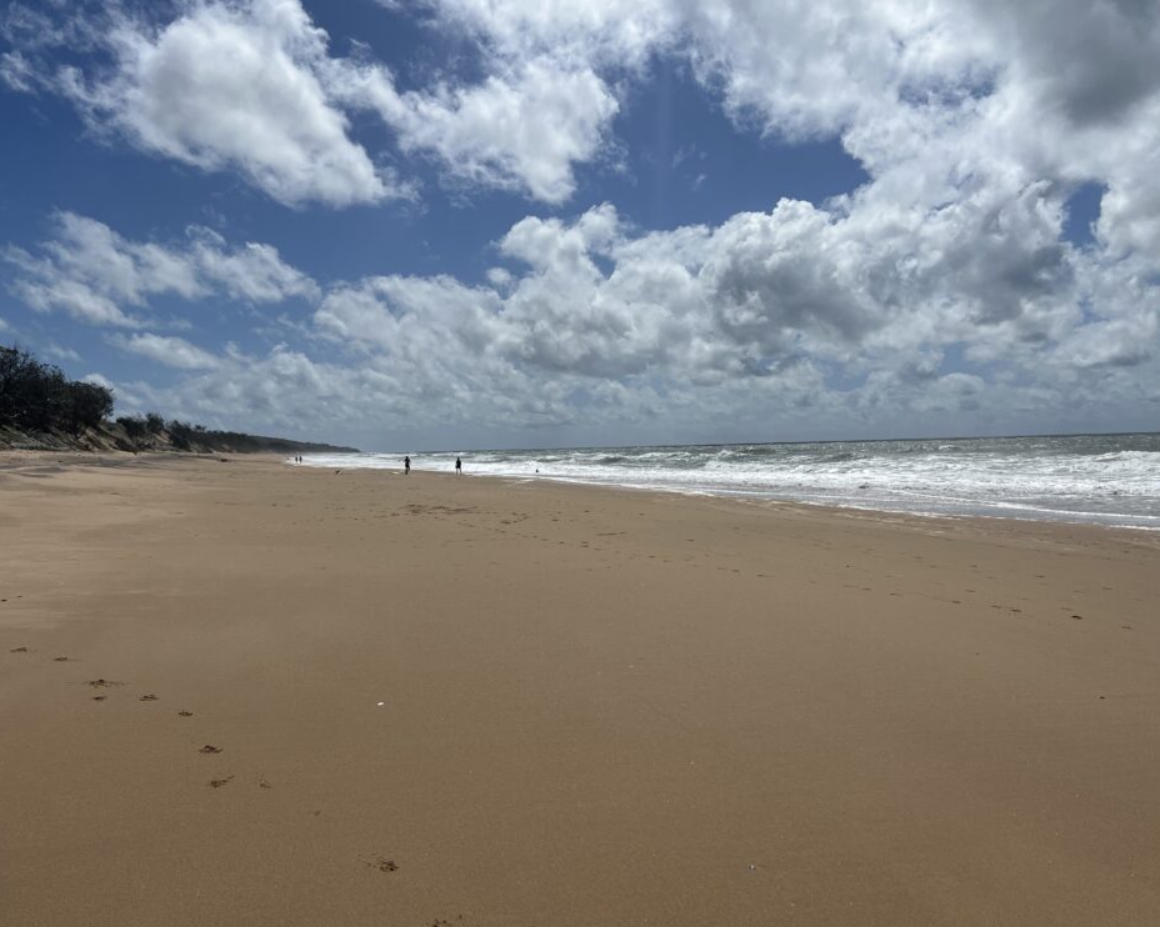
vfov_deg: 51.5
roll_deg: +2.1
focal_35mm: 28
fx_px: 961
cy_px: 460
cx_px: 575
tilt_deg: +3.1
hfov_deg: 62.2
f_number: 1.5
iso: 40
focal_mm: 5.7
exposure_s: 1/16393
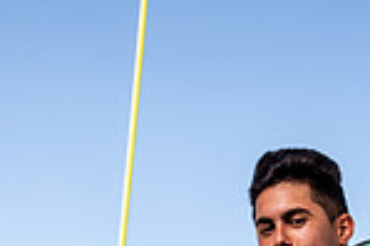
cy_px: 547
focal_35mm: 100
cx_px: 286
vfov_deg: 11.7
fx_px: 1027
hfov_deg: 20.2
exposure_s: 1/125
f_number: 8
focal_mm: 33
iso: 100
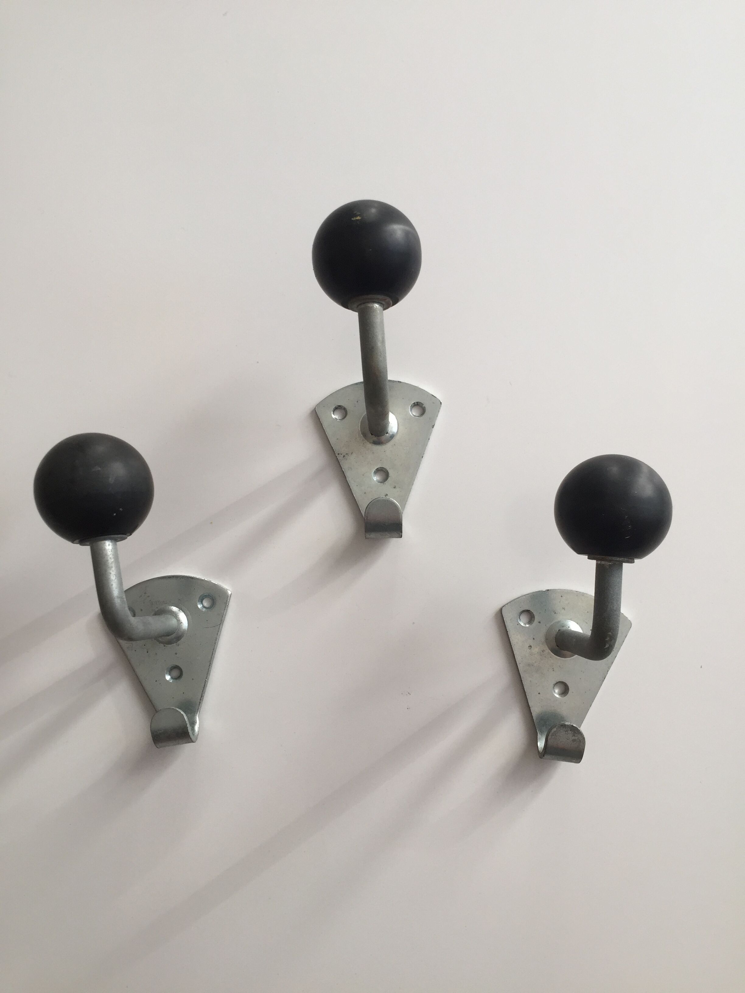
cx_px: 372
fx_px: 832
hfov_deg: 48.2
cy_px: 496
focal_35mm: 29
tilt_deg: -86.0
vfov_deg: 61.7
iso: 50
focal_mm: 4.15
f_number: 2.2
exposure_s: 1/100
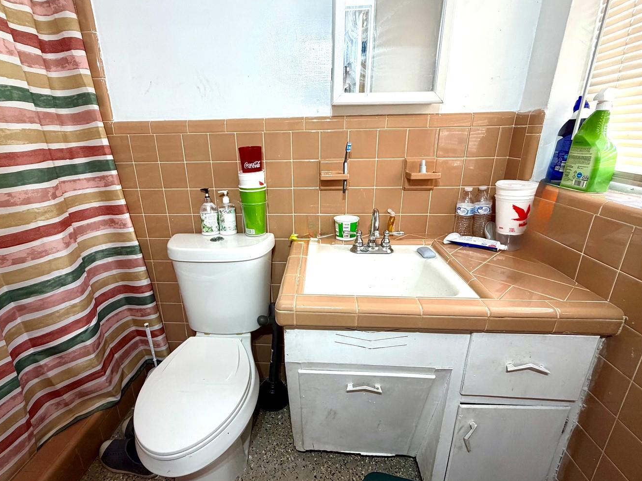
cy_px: 241
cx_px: 298
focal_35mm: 17
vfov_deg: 74.7
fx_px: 315
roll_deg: +1.8
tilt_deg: -18.8
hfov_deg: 90.9
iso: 160
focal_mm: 2.22
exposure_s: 1/119
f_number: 2.2
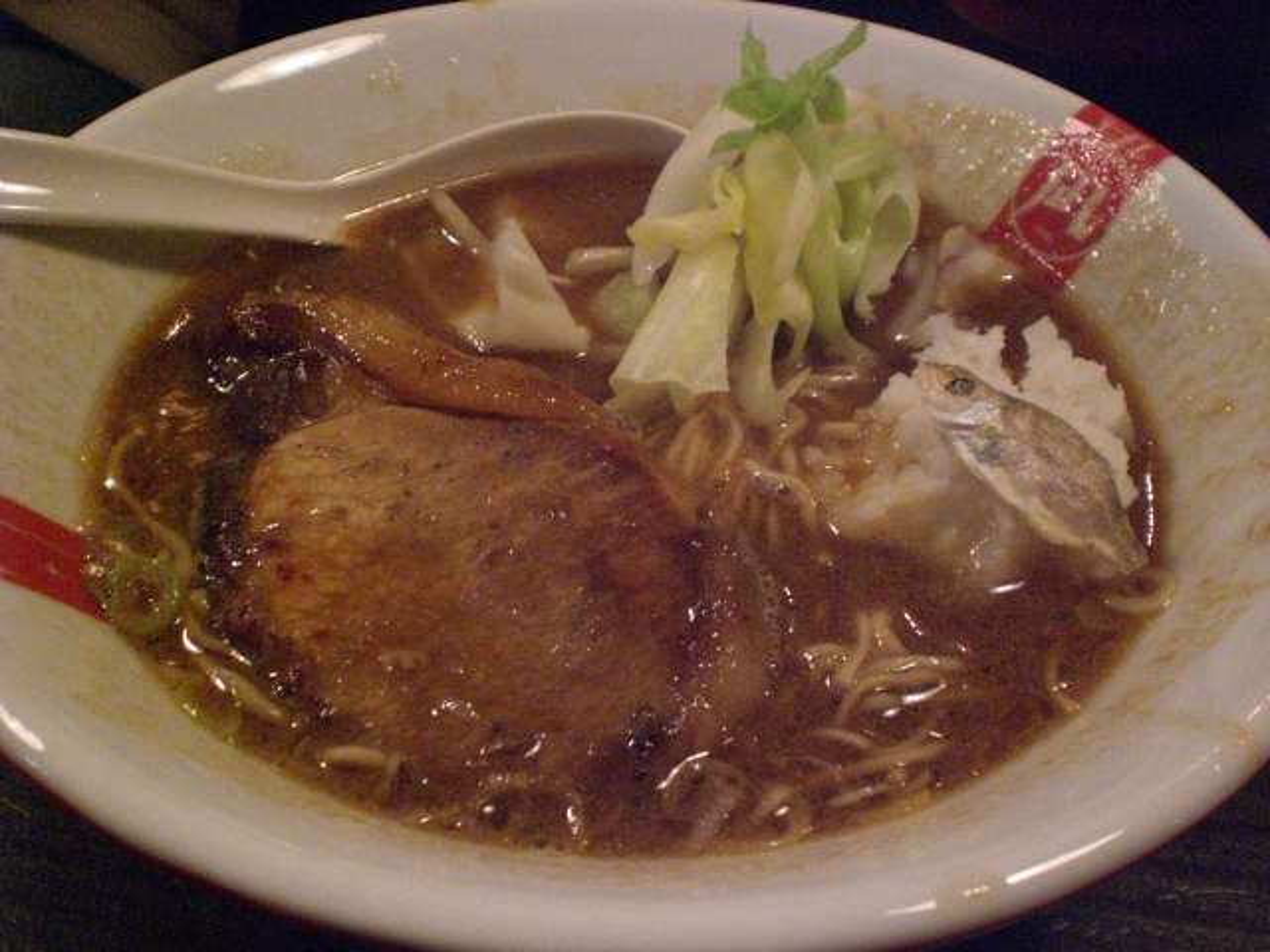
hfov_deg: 49.0
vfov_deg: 37.7
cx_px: 635
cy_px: 476
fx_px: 1394
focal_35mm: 38
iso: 800
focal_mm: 6.3
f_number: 3.1
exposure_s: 1/30
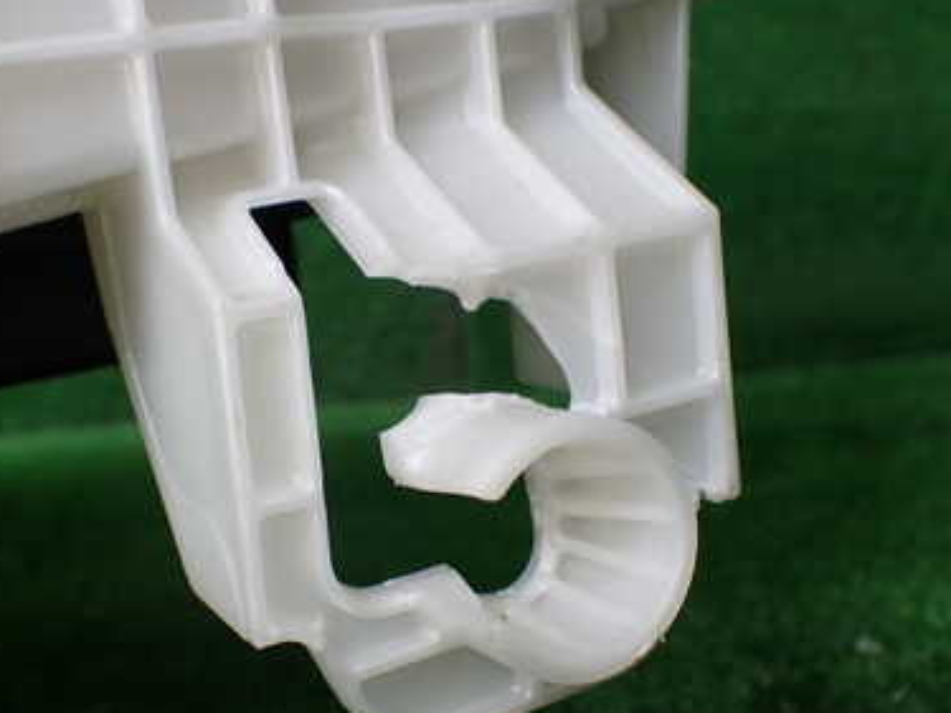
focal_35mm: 48
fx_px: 1318
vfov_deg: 30.2
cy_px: 421
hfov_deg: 39.5
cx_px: 378
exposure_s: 1/125
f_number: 2.3
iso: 125
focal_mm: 5.4
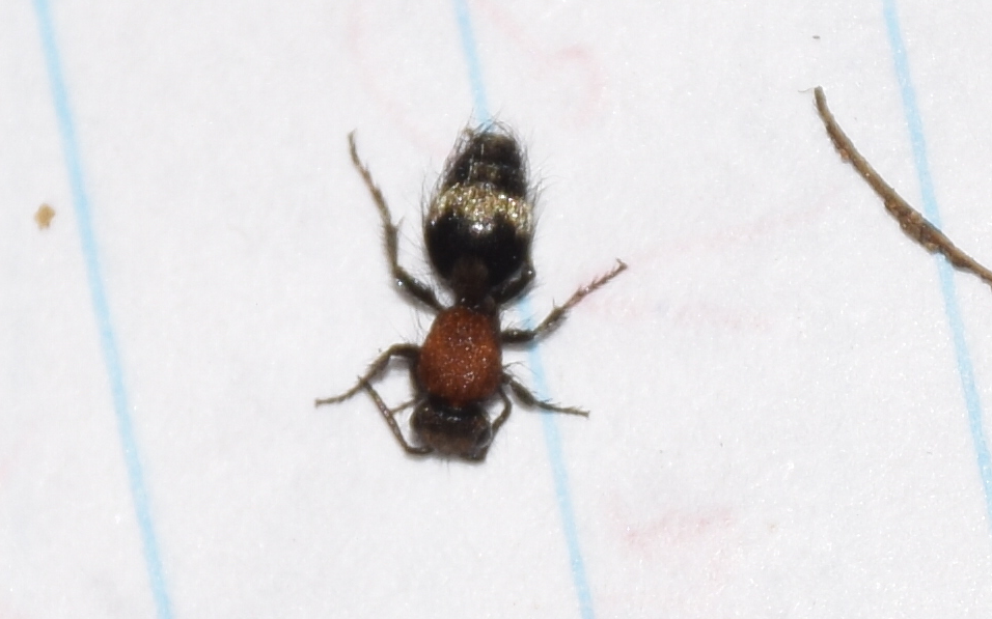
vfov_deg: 6.1
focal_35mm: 215
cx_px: 496
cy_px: 306
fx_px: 5811
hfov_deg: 9.8
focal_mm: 140
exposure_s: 1/160
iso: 100
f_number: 11
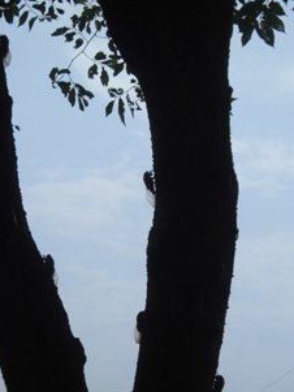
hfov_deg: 21.0
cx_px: 107
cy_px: 285
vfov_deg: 27.5
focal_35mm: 70
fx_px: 792
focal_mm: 8.3
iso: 100
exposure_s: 1/320
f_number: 9.6
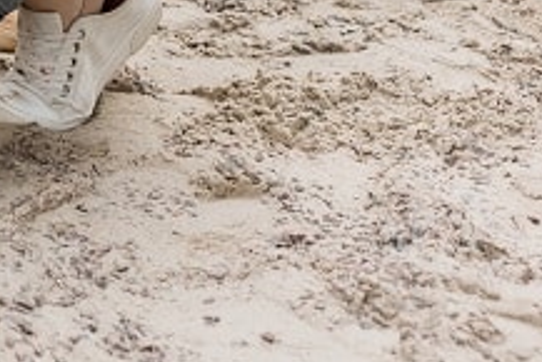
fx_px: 2184
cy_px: -357
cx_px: -502
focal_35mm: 145
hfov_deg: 12.6
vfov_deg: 8.9
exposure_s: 1/400
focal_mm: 35
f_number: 3.2
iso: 125
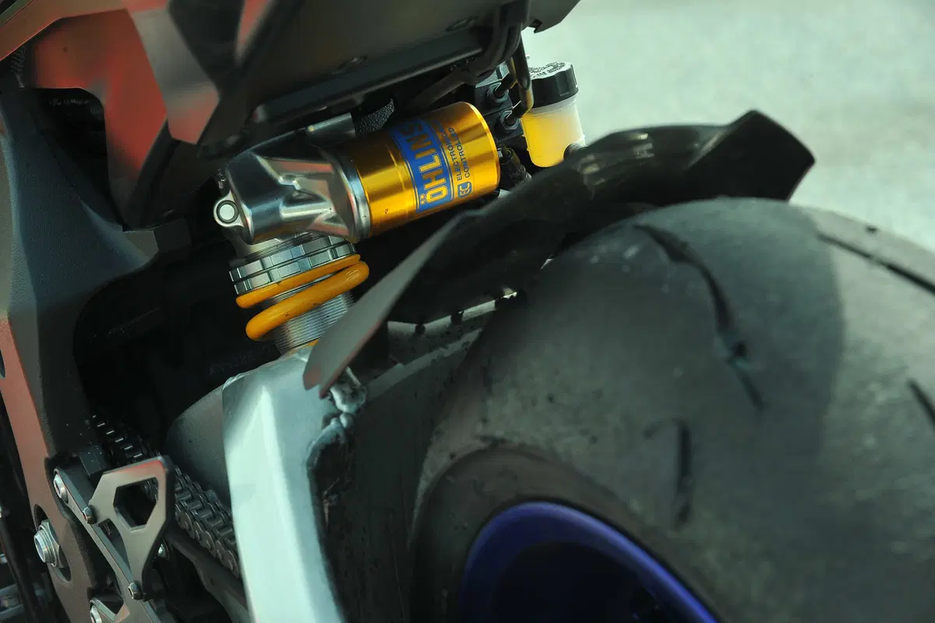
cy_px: 312
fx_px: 2648
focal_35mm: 102
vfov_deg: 13.4
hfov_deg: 20.0
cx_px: 468
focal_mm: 102
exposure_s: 1/125
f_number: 8
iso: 320
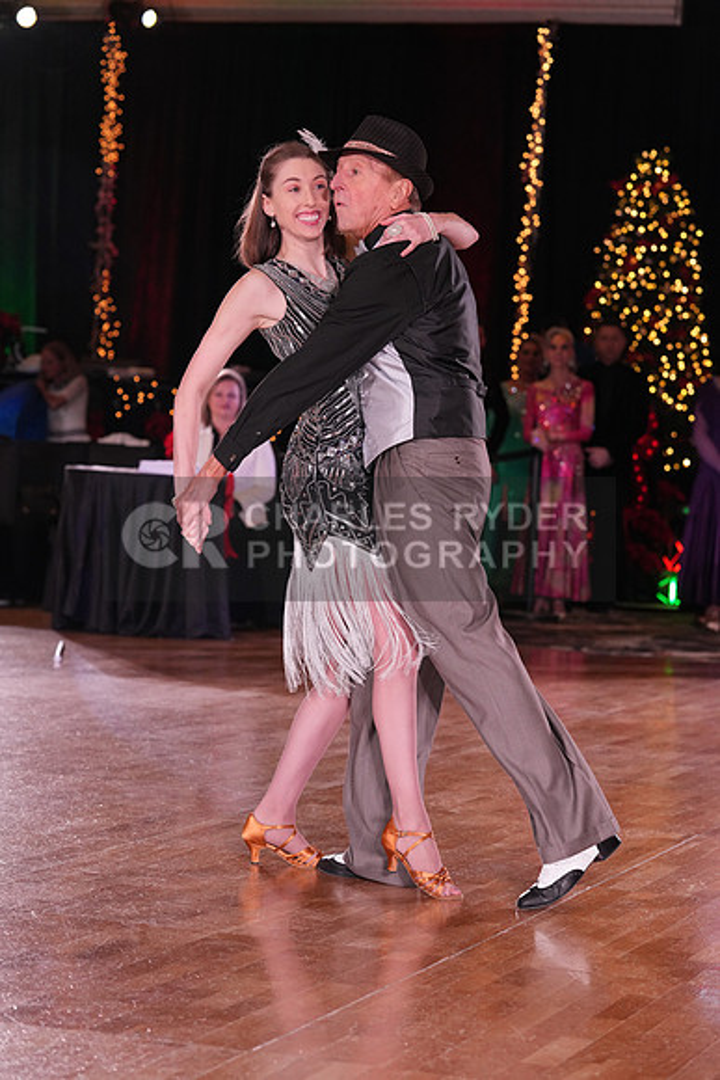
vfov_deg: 19.8
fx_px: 3088
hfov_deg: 13.3
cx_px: 360
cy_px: 540
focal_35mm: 103
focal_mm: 103
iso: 2000
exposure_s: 1/200
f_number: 5
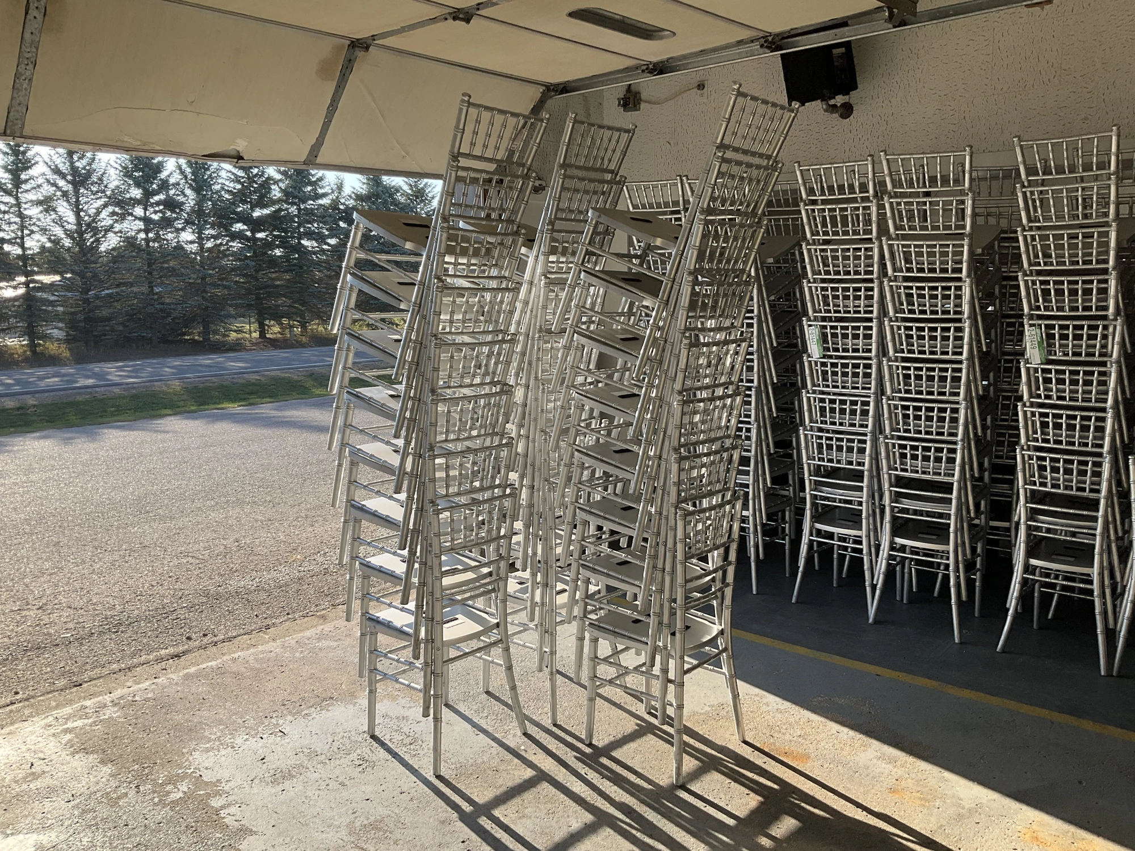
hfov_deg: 61.7
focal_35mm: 29
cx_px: 568
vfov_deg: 48.2
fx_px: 951
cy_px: 426
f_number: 1.8
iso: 25
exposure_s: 1/534
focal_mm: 3
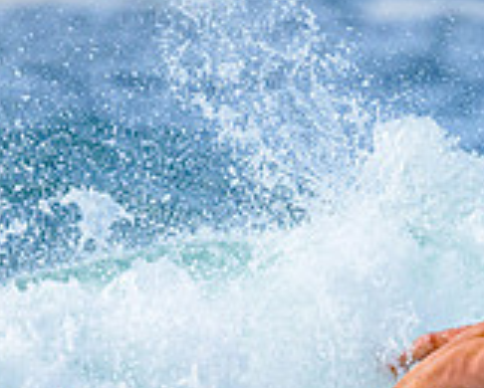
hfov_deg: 0.6
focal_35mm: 3035
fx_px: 43527
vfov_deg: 0.5
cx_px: 426
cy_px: 486
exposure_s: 1/2500
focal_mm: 800
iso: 400
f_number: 6.3
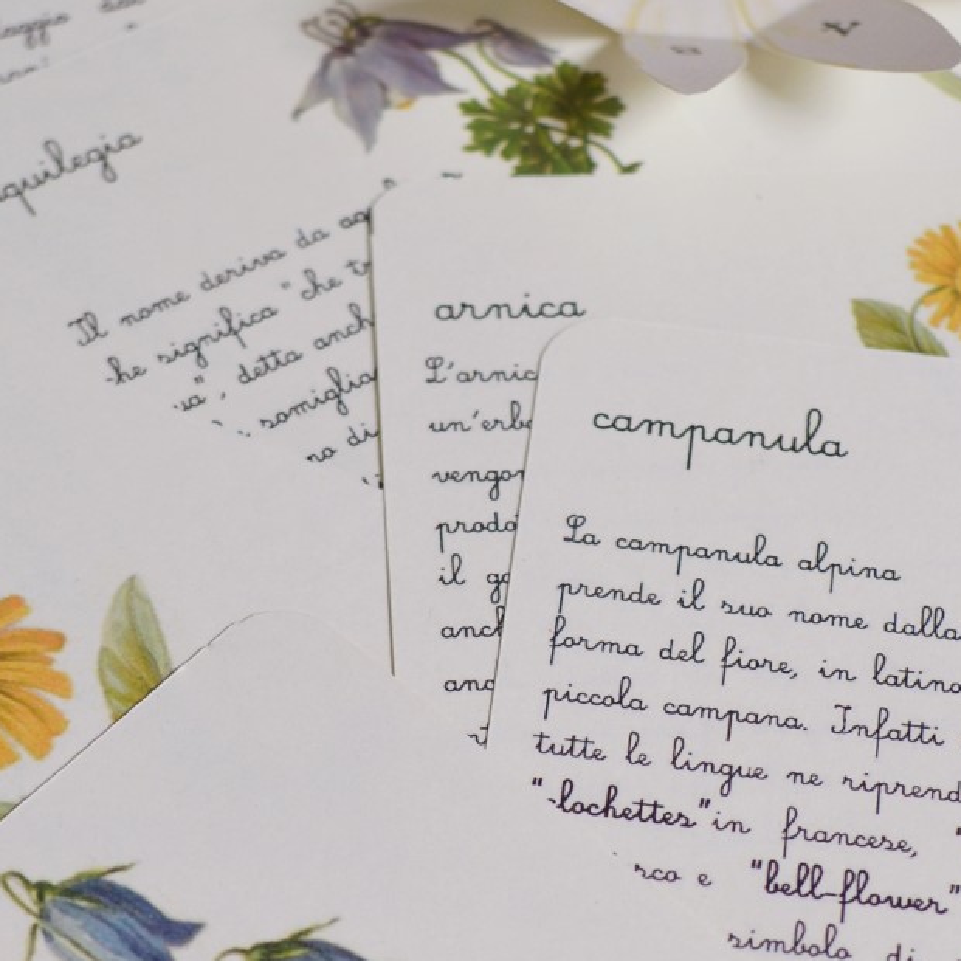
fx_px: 3678
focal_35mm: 117
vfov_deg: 14.8
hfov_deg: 14.9
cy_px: 742
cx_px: 552
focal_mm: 35
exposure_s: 1/250
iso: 400
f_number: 3.2
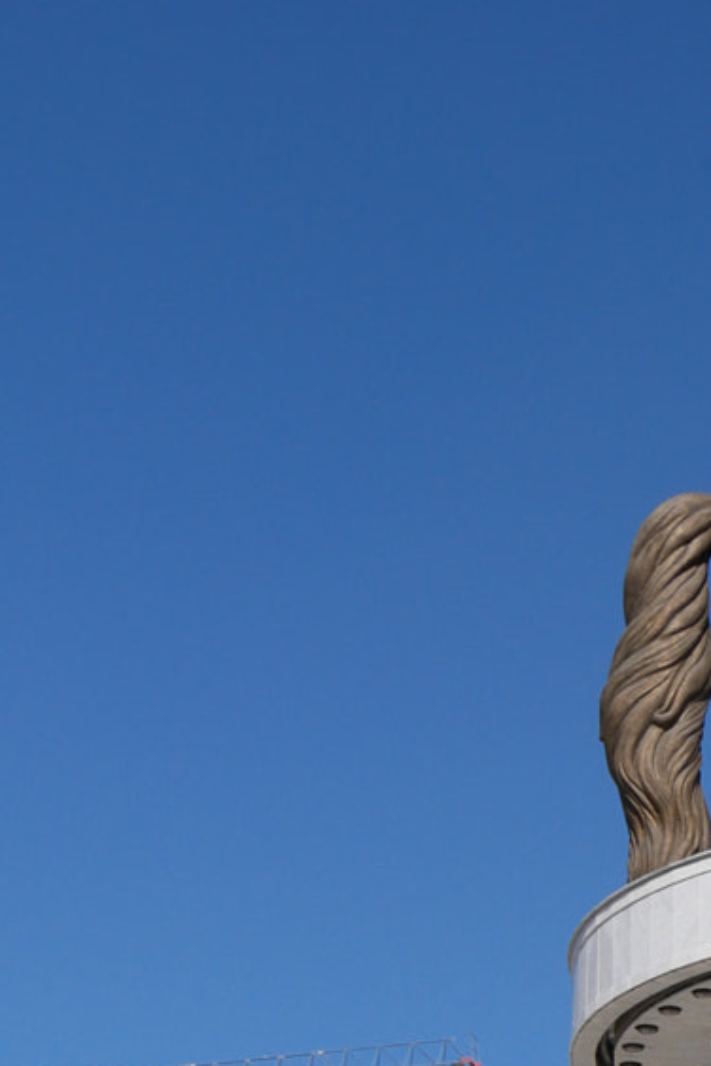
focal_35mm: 124
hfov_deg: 10.7
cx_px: 1053
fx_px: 3673
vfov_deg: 16.2
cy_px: 1092
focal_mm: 21
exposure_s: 1/500
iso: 200
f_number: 9
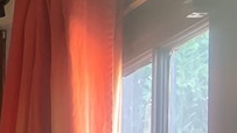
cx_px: -339
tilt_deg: +2.6
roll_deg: -0.9
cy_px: 271
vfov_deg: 8.1
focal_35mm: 143
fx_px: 898
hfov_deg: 12.0
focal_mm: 5.7
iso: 250
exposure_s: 1/60
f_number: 1.5
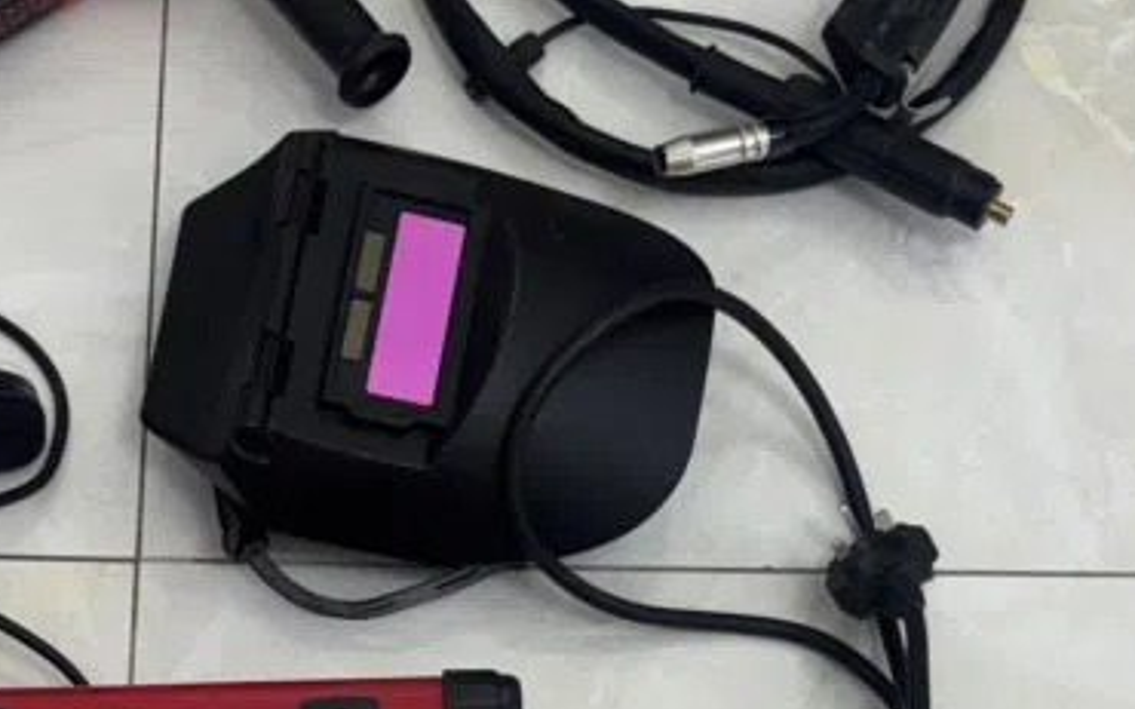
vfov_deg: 27.3
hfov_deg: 44.7
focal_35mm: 44
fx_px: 1361
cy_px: 734
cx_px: 393
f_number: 1.78
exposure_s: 1/100
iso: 125
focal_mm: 6.76
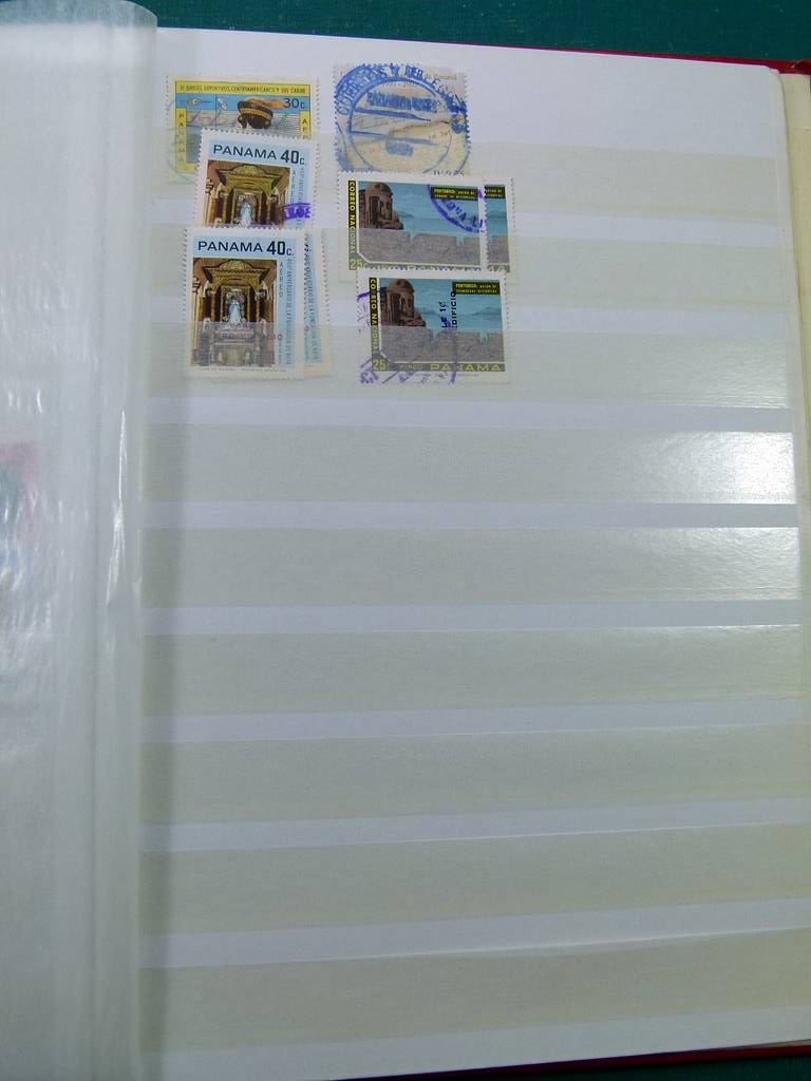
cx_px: 406
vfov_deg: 54.0
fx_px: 1062
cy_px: 540
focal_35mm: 34
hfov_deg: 41.8
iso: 100
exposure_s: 1/125
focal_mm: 6.2
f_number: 4
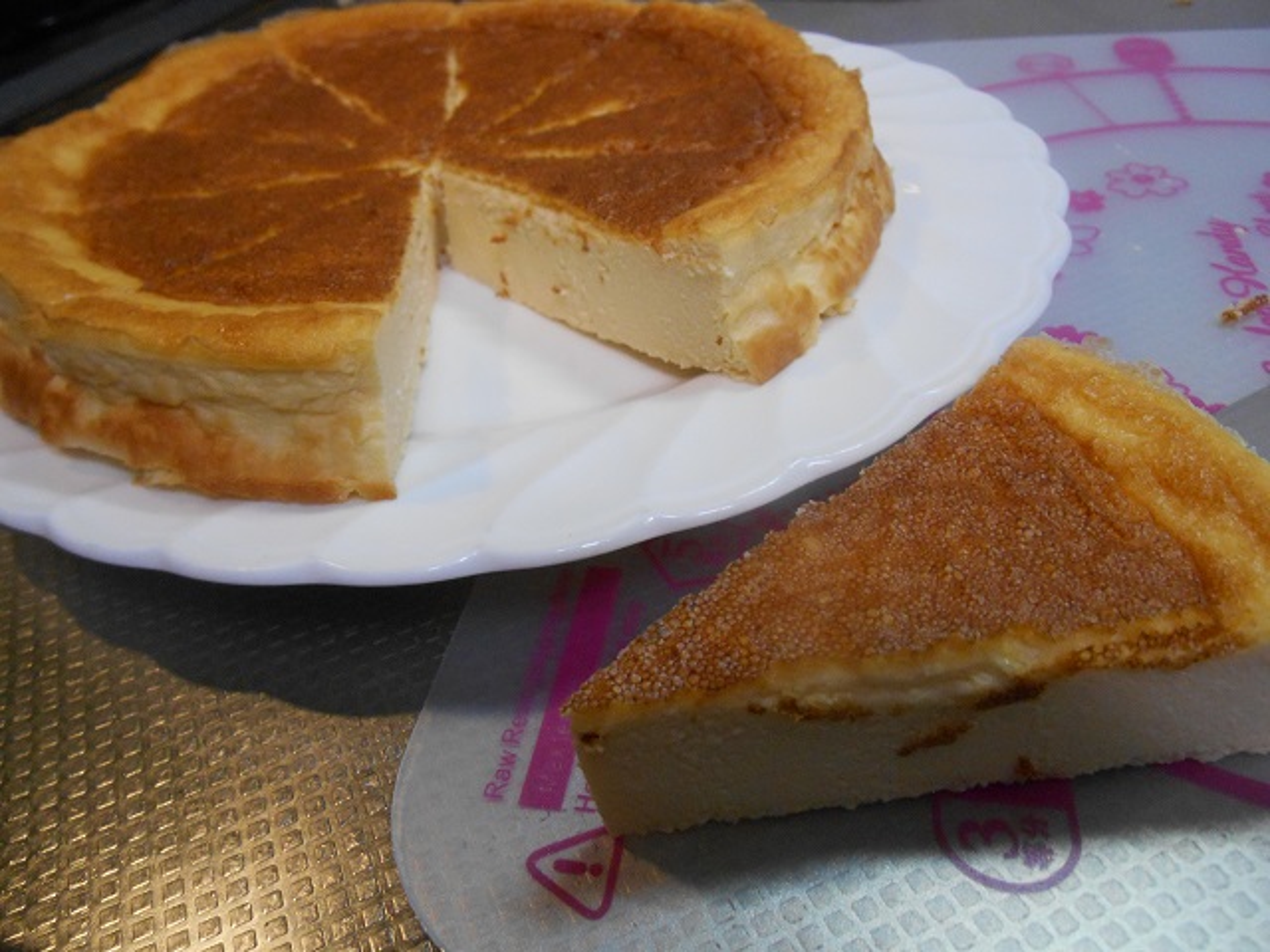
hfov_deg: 67.3
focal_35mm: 26
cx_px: 635
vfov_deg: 53.1
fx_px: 954
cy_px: 476
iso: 400
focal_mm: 4.7
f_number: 3.4
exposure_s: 1/30
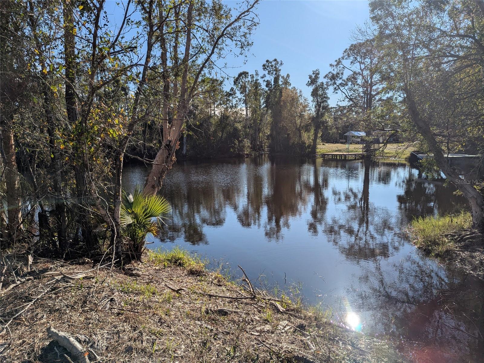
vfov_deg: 56.8
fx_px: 336
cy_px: 182
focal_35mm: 24
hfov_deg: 71.6
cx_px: 242
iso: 36
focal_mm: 6.81
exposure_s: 1/2976
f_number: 1.85
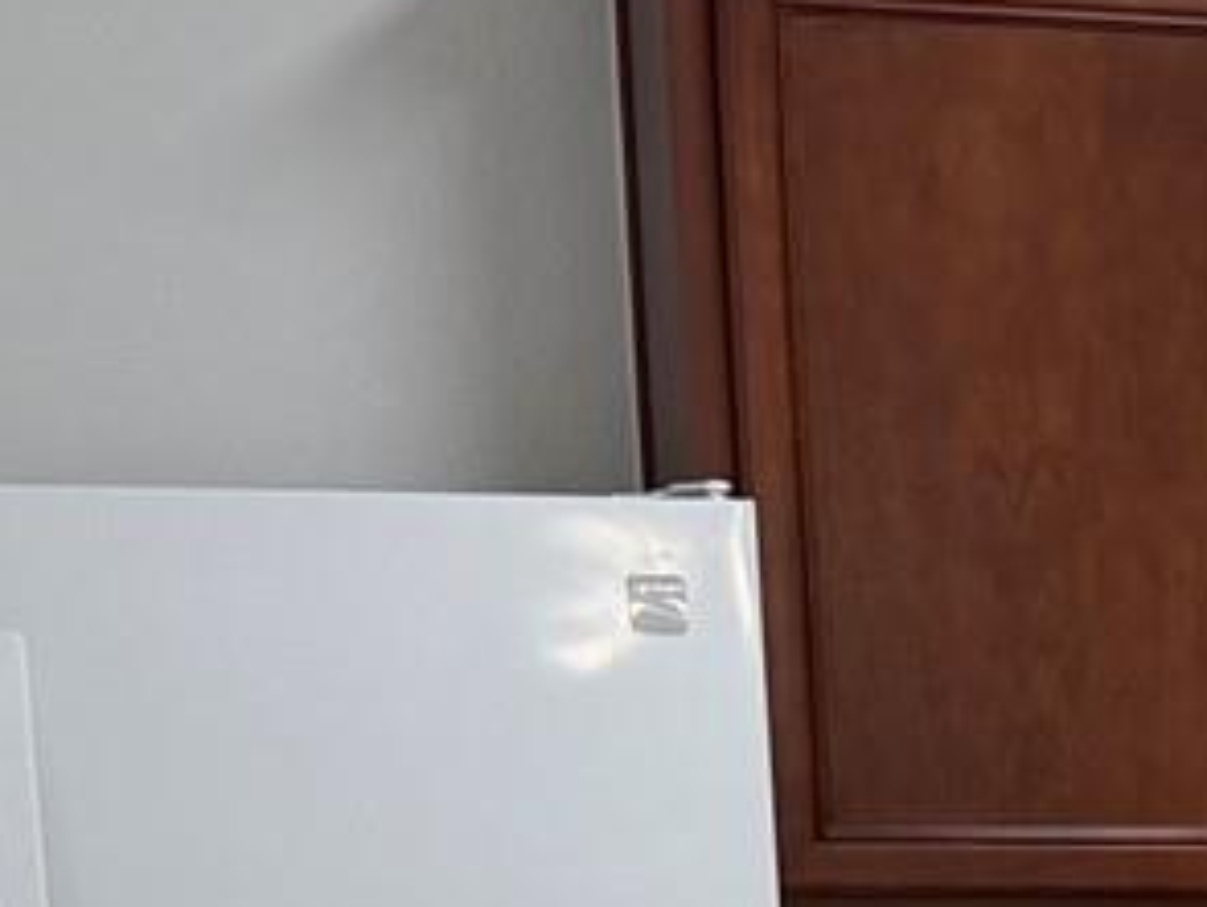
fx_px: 5828
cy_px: 1917
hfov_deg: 11.0
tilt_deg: -10.7
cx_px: 2221
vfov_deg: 8.4
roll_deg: +0.7
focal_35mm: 167
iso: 100
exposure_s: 1/154
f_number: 1.78
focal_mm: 6.76
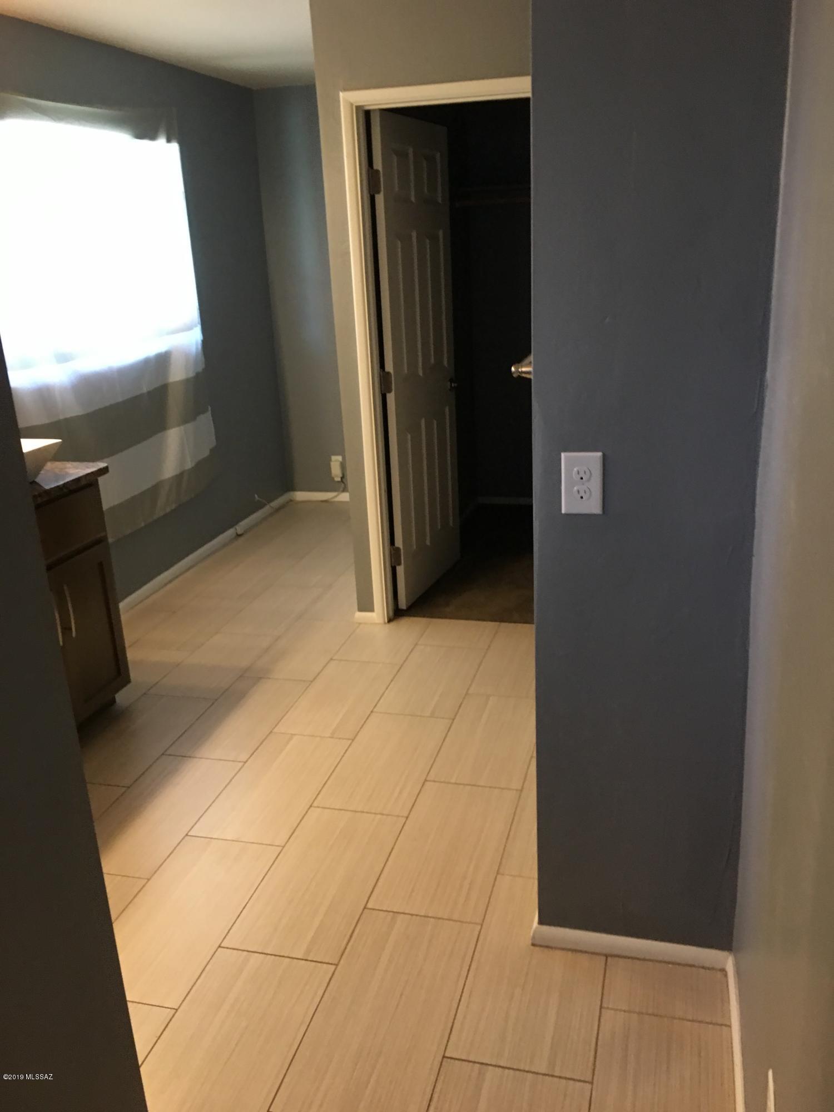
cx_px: 417
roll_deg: +2.0
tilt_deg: -17.4
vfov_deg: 61.7
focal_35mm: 29
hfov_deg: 48.2
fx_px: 932
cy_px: 556
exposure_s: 1/15
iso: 80
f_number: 2.2
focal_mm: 4.15
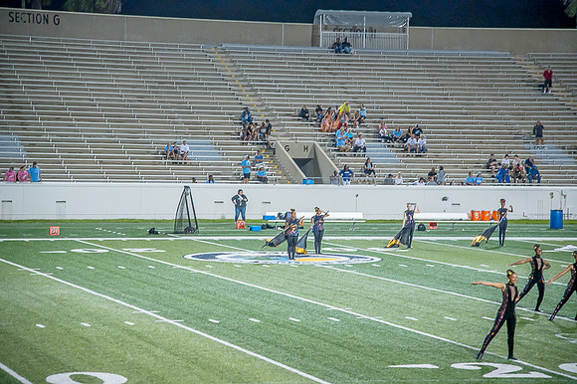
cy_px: 192
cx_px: 288
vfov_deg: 11.4
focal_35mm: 120
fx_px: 1922
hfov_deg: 17.1
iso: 2000
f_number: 4
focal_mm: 120
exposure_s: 1/200
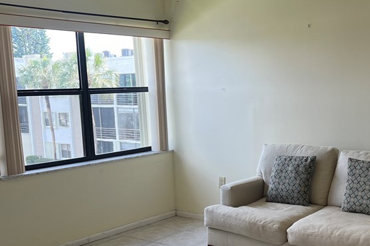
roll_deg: +1.9
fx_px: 514
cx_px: 266
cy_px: 159
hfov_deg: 38.8
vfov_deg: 26.9
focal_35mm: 50
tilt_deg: -8.7
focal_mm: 5.7
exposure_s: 1/272
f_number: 1.5
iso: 40
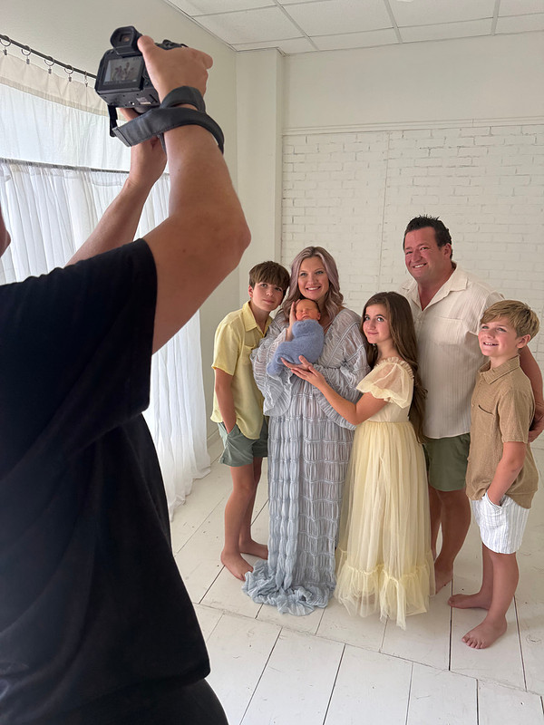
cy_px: 362
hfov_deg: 56.8
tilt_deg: -19.3
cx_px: 272
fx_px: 503
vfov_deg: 71.6
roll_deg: -0.3
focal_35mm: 24
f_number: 1.78
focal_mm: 6.76
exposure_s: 1/121
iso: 64
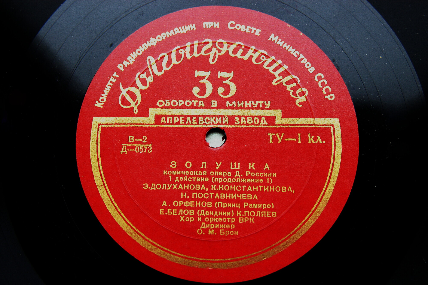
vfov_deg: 25.7
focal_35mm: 52
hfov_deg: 37.9
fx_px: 624
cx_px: 214
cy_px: 142
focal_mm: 35
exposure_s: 1/45
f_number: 3.5
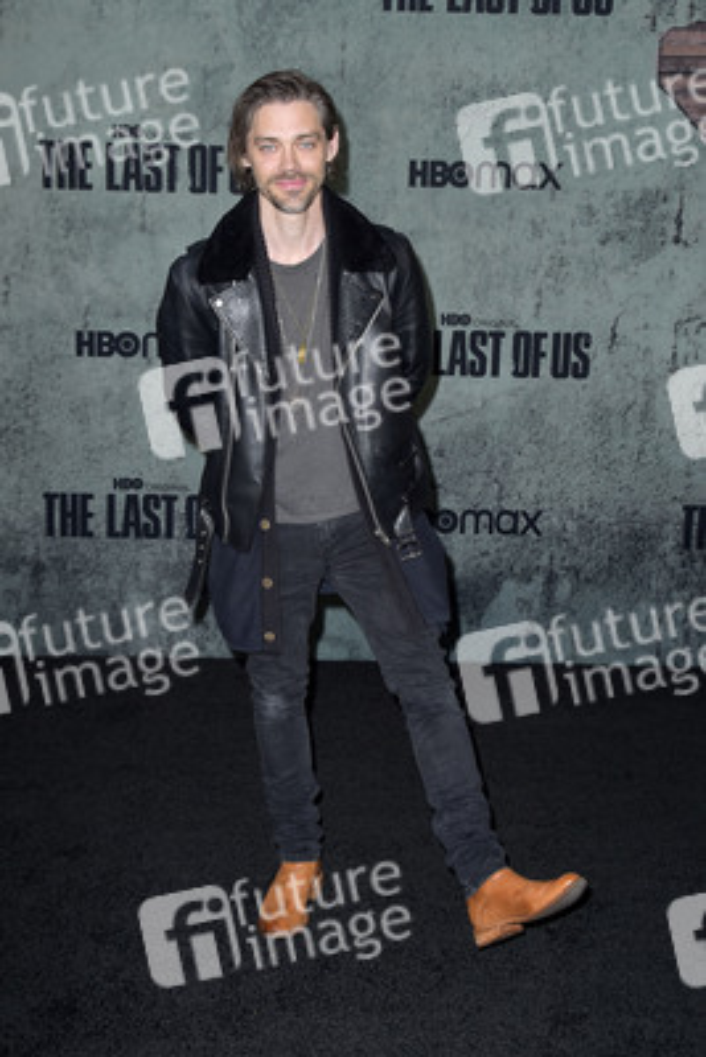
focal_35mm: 45
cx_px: 353
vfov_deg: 43.6
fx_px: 1323
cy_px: 528
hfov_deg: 29.9
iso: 640
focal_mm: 45
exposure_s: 1/250
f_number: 6.3
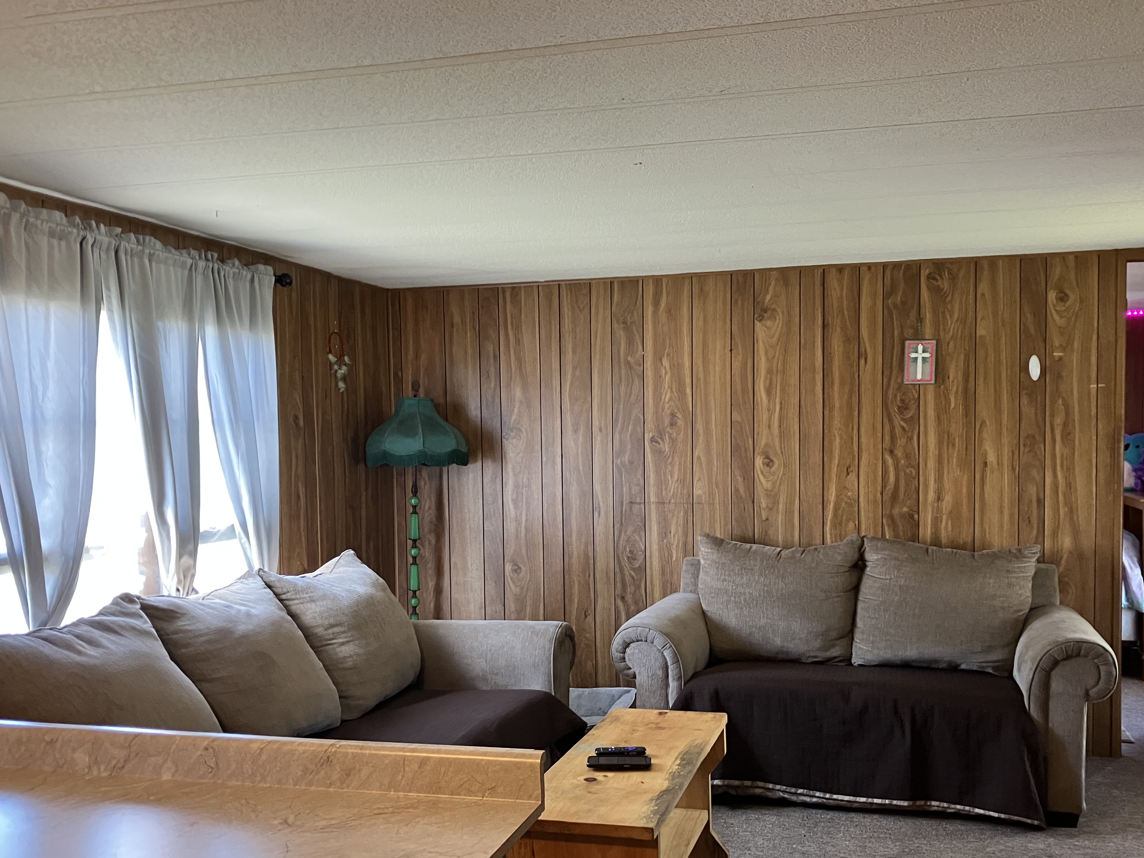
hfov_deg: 52.6
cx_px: 577
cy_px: 507
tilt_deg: -3.0
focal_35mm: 35
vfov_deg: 40.5
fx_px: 1157
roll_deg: +1.0
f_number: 1.8
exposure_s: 1/60
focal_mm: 3.99
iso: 200
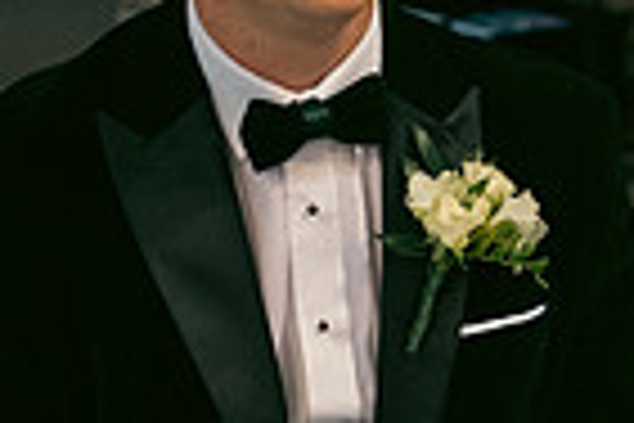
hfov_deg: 9.7
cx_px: 935
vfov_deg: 6.7
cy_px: 250
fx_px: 3628
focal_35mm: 206
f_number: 3.5
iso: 1000
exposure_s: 1/160
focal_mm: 50
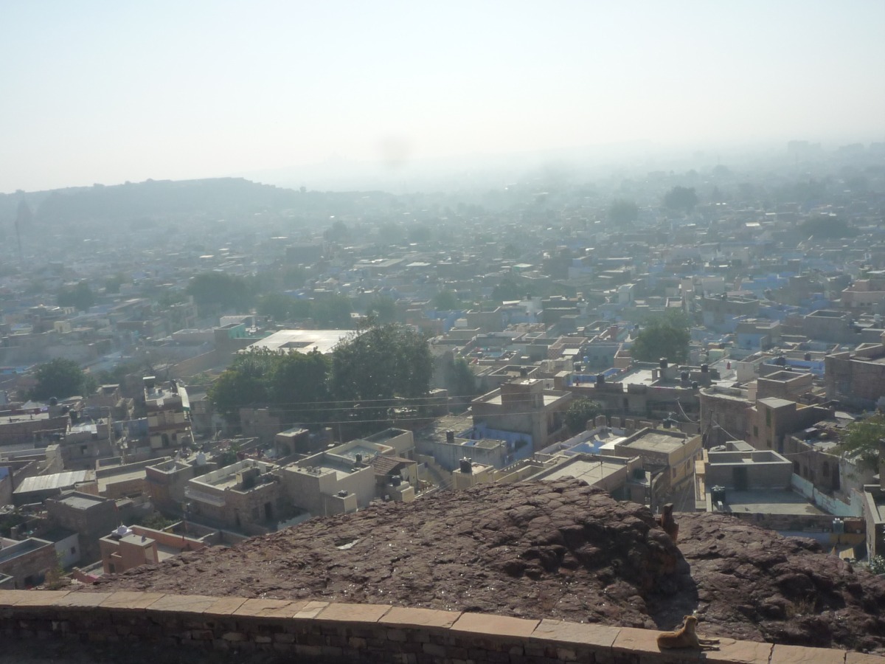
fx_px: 997
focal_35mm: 39
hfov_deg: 47.9
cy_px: 332
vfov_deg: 36.8
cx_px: 442
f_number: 7.1
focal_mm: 5.8
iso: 160
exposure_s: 1/640
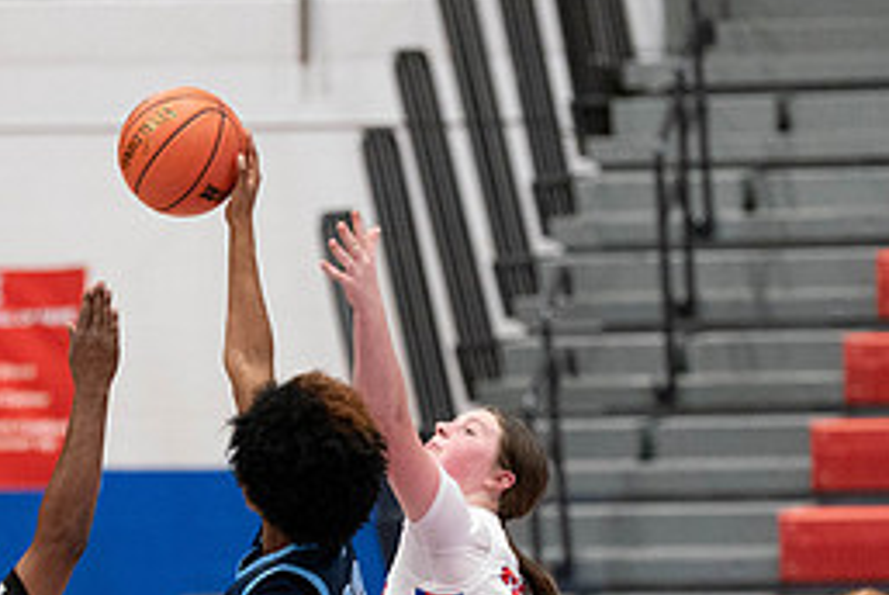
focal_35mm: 399
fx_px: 9864
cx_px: 476
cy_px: 541
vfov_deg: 3.5
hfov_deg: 5.2
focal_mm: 155
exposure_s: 1/1000
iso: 5000
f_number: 2.8
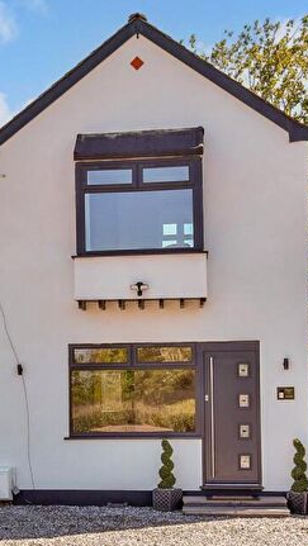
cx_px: 38
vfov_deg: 40.6
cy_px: 274
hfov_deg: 23.0
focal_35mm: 51
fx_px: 739
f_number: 10
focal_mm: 20
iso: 500
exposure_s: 1/400
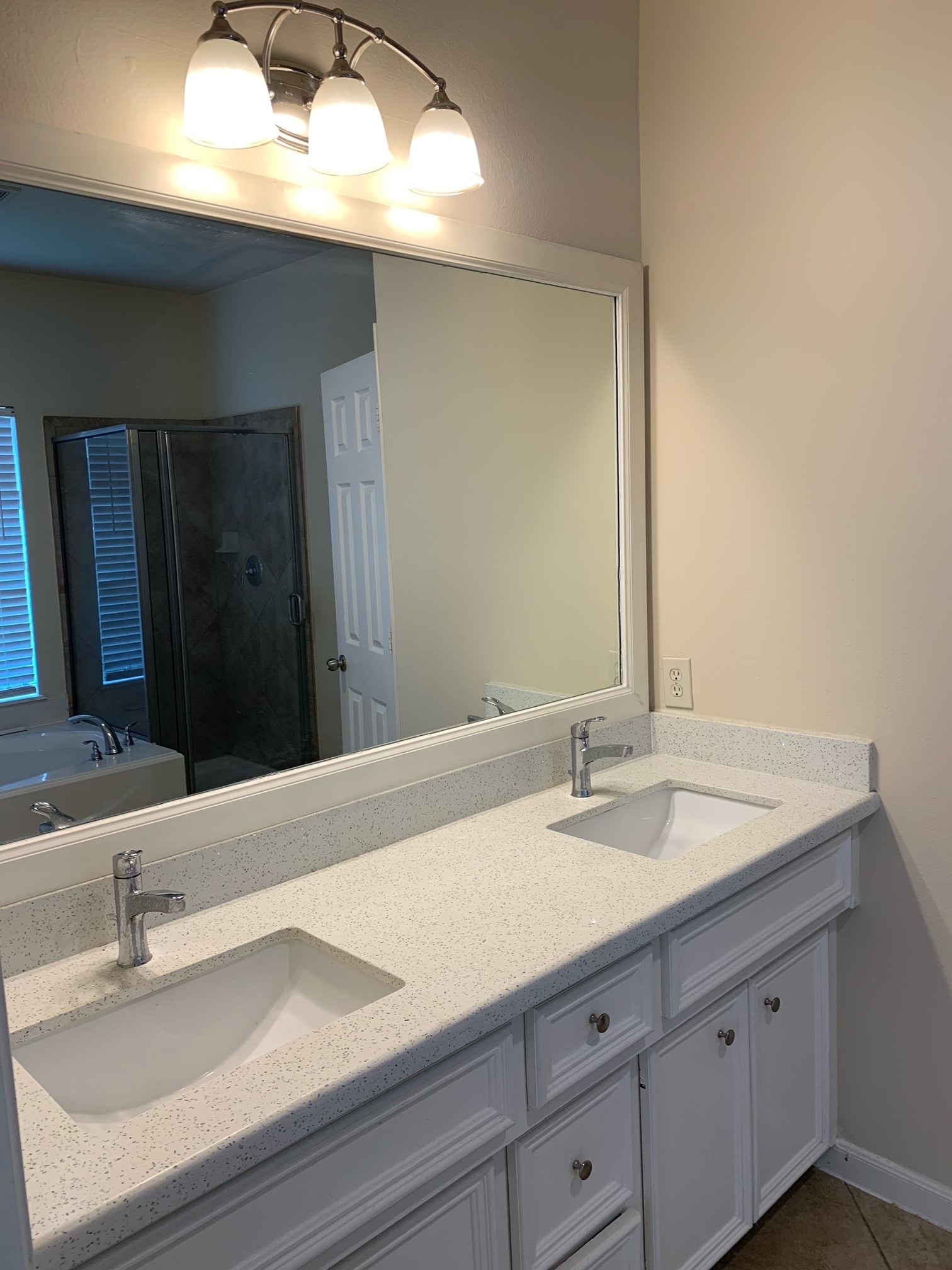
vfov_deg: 67.3
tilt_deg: -6.1
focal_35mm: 26
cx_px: 476
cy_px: 635
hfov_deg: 53.1
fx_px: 953
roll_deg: +2.5
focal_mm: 4.25
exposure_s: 1/120
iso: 64
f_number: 1.8
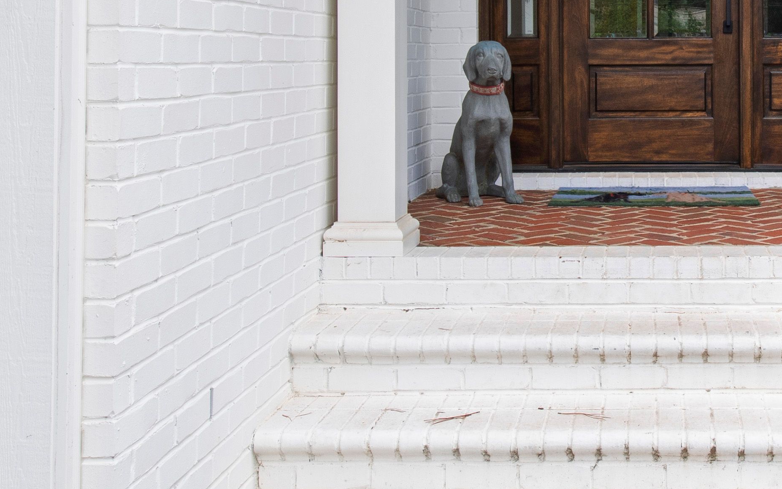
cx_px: 652
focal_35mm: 51
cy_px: 24
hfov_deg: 38.1
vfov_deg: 24.6
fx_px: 1077
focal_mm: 11
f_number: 8
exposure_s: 1/50
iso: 100
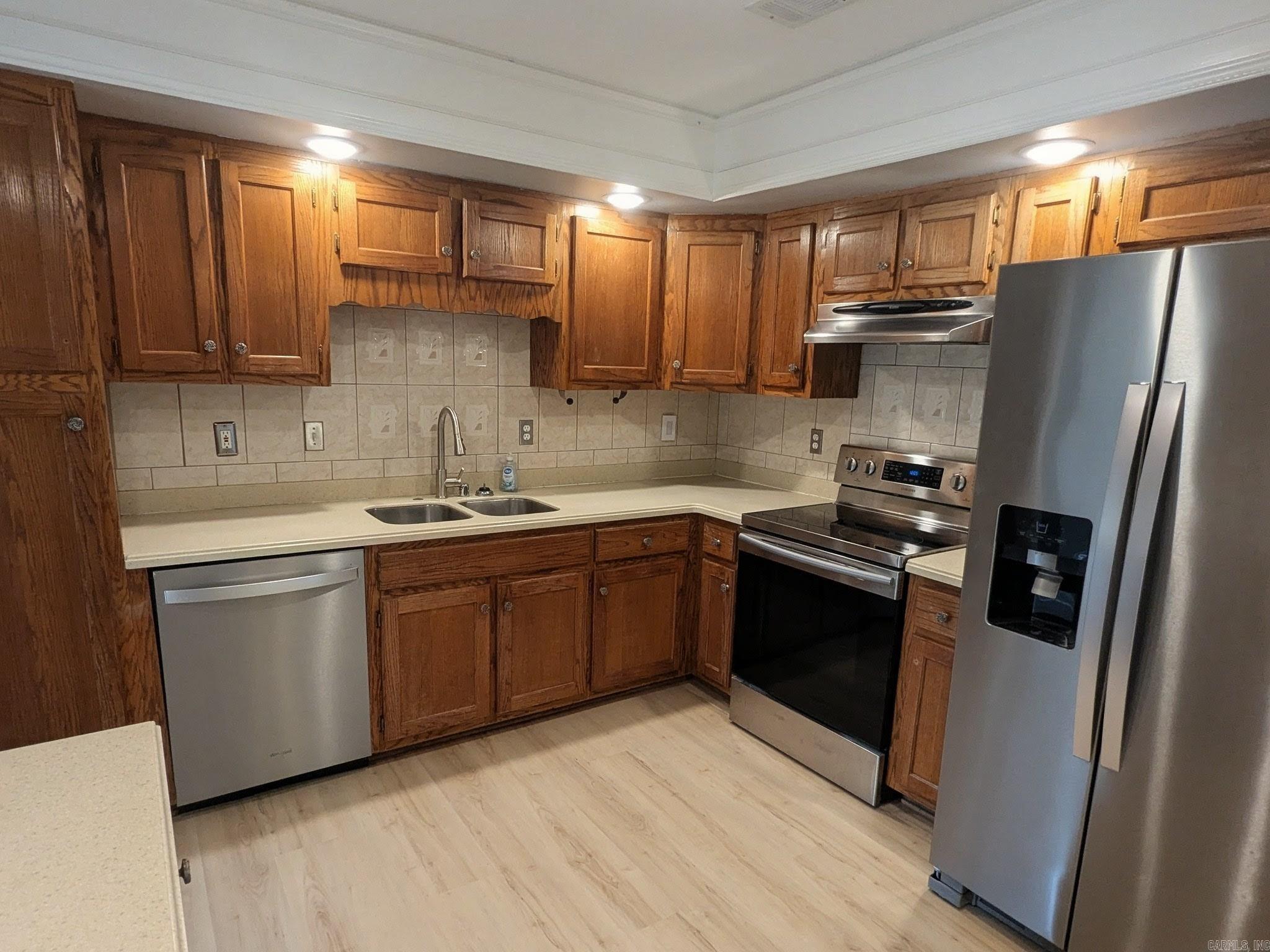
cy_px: 476
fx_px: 587
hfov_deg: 94.5
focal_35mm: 16
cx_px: 635
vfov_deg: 78.1
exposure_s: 1/120
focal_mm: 2.35
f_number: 2.2
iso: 286
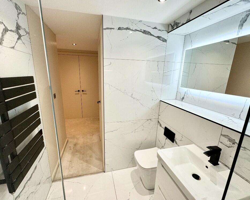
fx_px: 111
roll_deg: -1.5
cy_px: 100
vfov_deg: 84.0
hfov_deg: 96.8
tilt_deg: -12.9
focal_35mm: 15
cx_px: 120
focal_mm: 2.22
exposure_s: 1/100
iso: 100
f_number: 2.2
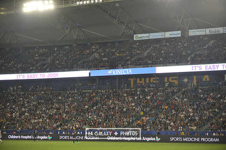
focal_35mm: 110
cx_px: 113
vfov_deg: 12.4
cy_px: 75
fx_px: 690
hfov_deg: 18.6
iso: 1250
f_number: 2.8
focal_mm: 110
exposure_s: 1/800
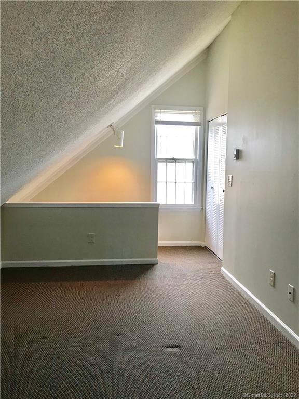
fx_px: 322
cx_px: 150
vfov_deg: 63.4
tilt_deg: -4.6
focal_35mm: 28
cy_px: 200
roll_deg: -0.8
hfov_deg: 49.7
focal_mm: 3.99
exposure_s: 1/30
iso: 40
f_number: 1.8
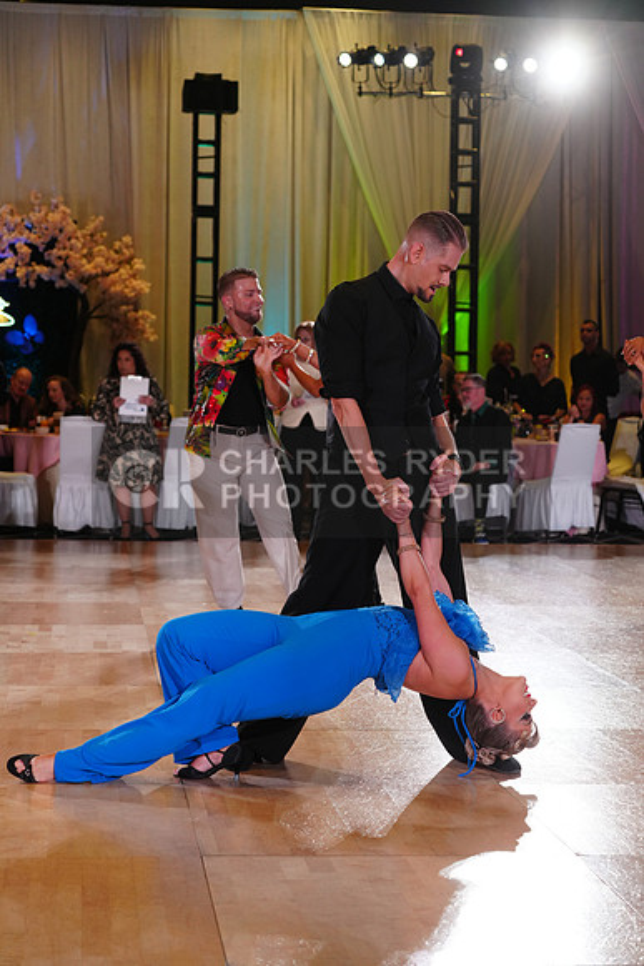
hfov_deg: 19.5
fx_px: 1877
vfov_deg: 28.8
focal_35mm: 70
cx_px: 322
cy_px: 483
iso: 1250
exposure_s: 1/400
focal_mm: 70
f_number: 4
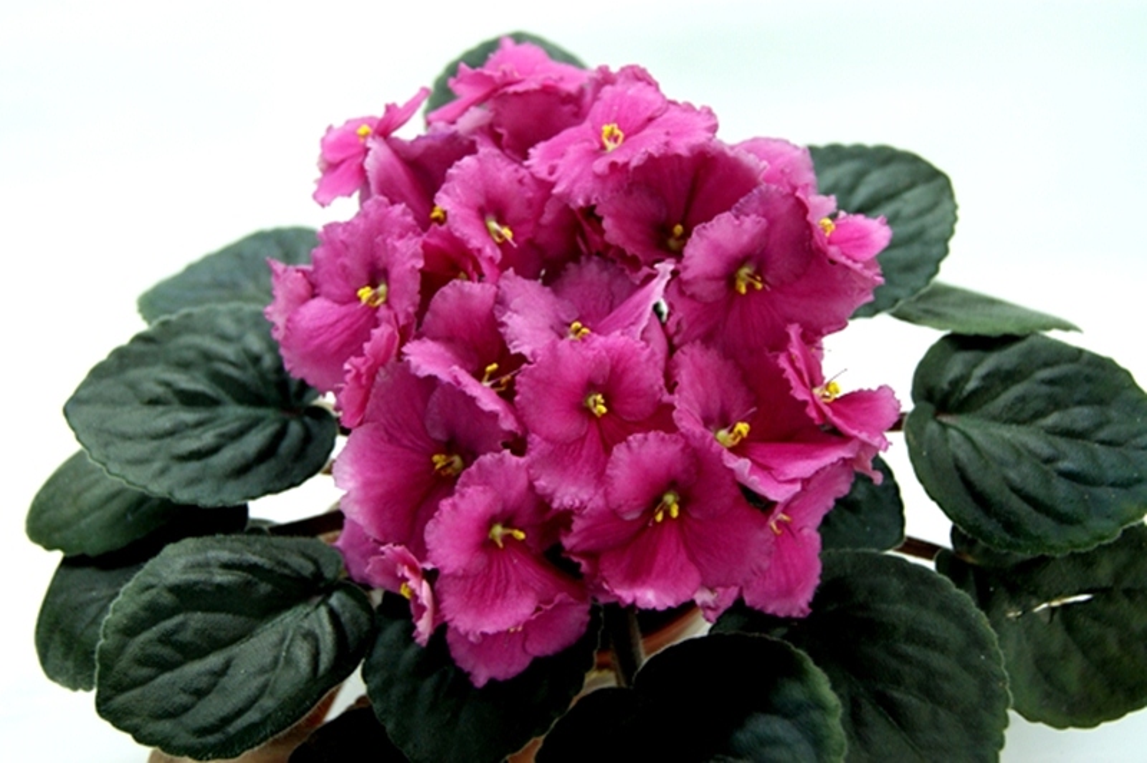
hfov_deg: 37.9
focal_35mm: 52
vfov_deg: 25.7
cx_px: 574
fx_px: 1671
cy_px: 382
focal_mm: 35
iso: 400
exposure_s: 1/25
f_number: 5
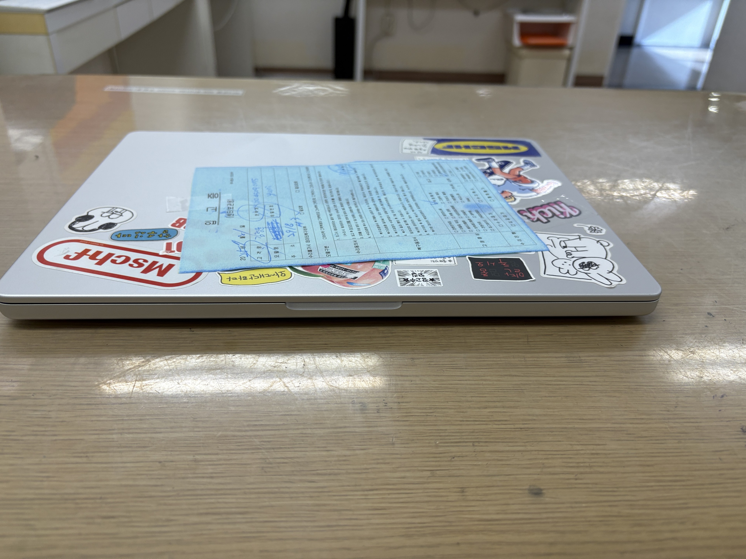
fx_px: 560
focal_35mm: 26
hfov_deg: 67.3
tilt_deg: -31.8
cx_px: 373
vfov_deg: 53.1
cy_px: 280
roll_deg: -3.1
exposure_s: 1/120
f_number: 1.6
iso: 64
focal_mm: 5.96
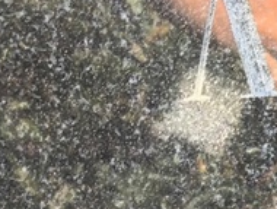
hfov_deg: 9.1
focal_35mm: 210
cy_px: 237
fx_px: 1683
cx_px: 470
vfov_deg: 7.0
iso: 64
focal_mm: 4.71
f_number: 1.7
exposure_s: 1/120
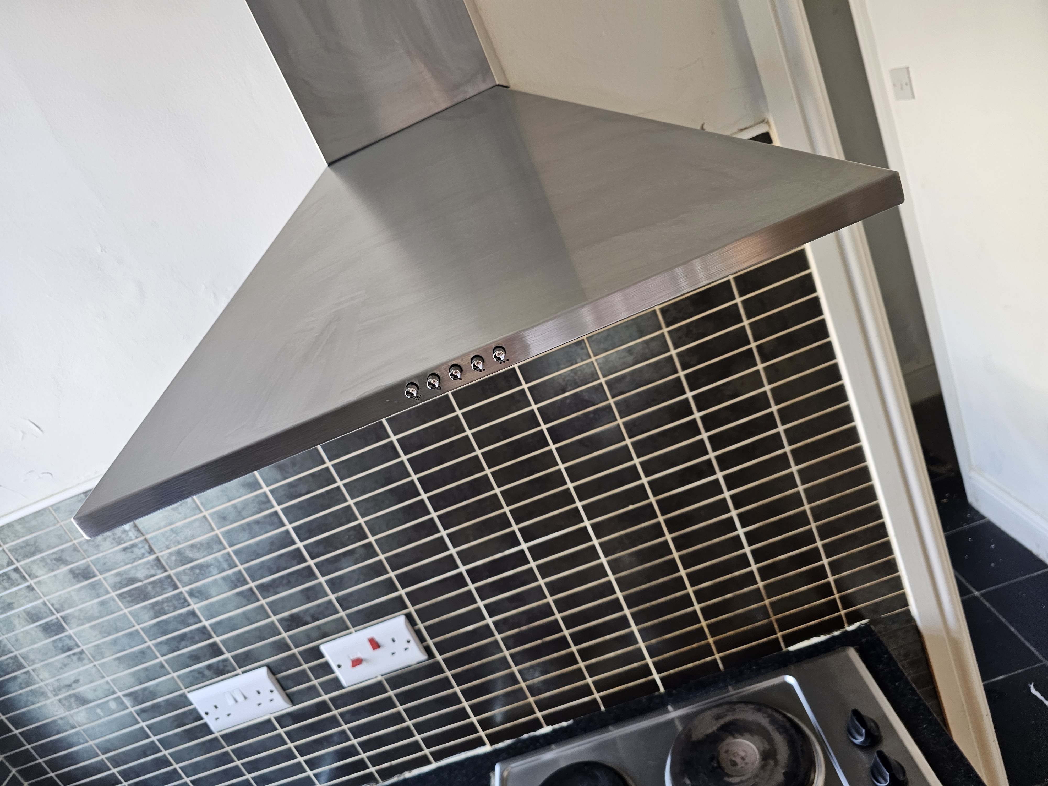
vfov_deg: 58.9
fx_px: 696
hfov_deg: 73.9
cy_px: 393
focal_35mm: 23
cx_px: 524
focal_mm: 6.3
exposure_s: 1/67
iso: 100
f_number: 1.7
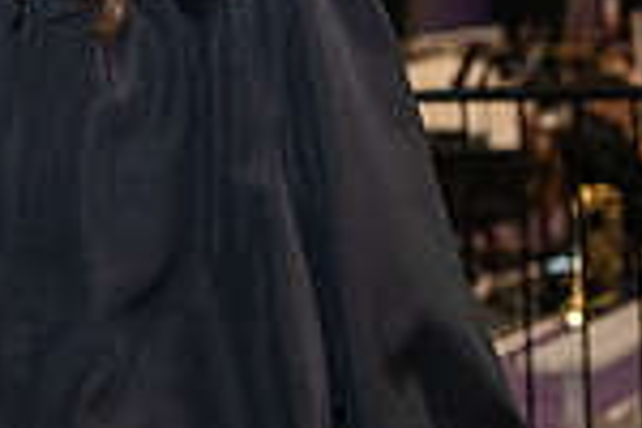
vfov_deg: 5.1
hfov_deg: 7.4
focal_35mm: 271
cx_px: -458
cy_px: 19
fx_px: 4832
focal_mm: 70
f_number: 5
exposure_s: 1/200
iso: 2500
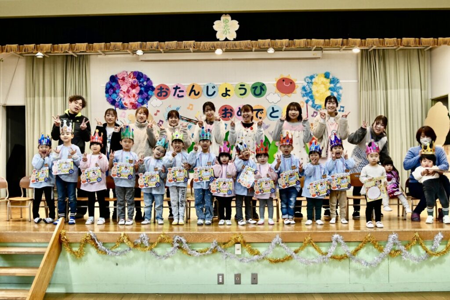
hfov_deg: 53.1
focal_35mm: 36
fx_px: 450
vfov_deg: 36.9
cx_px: 225
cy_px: 150
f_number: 4
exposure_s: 1/160
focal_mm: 24
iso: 400
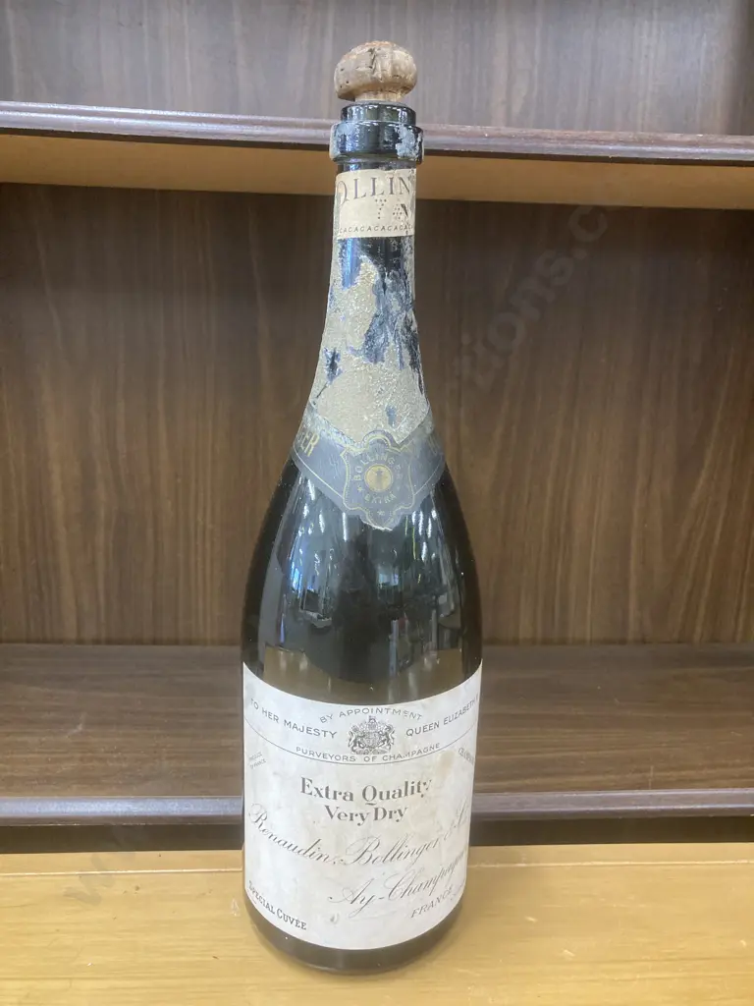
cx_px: 377
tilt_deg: -12.4
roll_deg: -1.8
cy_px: 503
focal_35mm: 28
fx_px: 813
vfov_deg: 63.4
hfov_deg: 49.7
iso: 250
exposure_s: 1/50
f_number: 1.8
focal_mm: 3.99
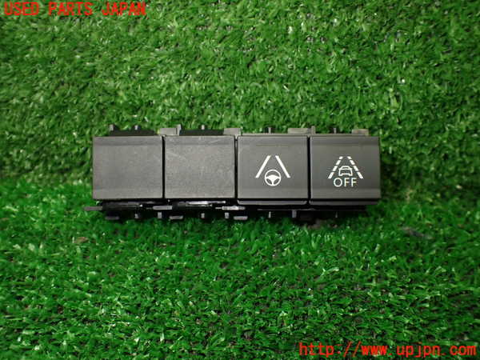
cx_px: 240
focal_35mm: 30
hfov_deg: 60.0
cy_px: 180
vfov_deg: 46.8
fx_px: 416
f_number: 2.3
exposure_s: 1/125
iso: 400
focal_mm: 5.4
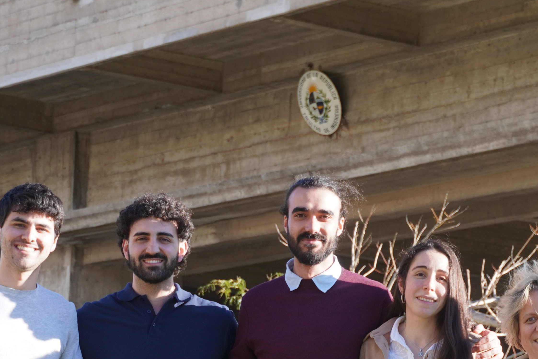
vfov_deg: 7.3
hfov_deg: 10.8
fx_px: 2814
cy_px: 251
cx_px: 515
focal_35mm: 188
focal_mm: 47
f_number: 6.3
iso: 100
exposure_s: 1/100
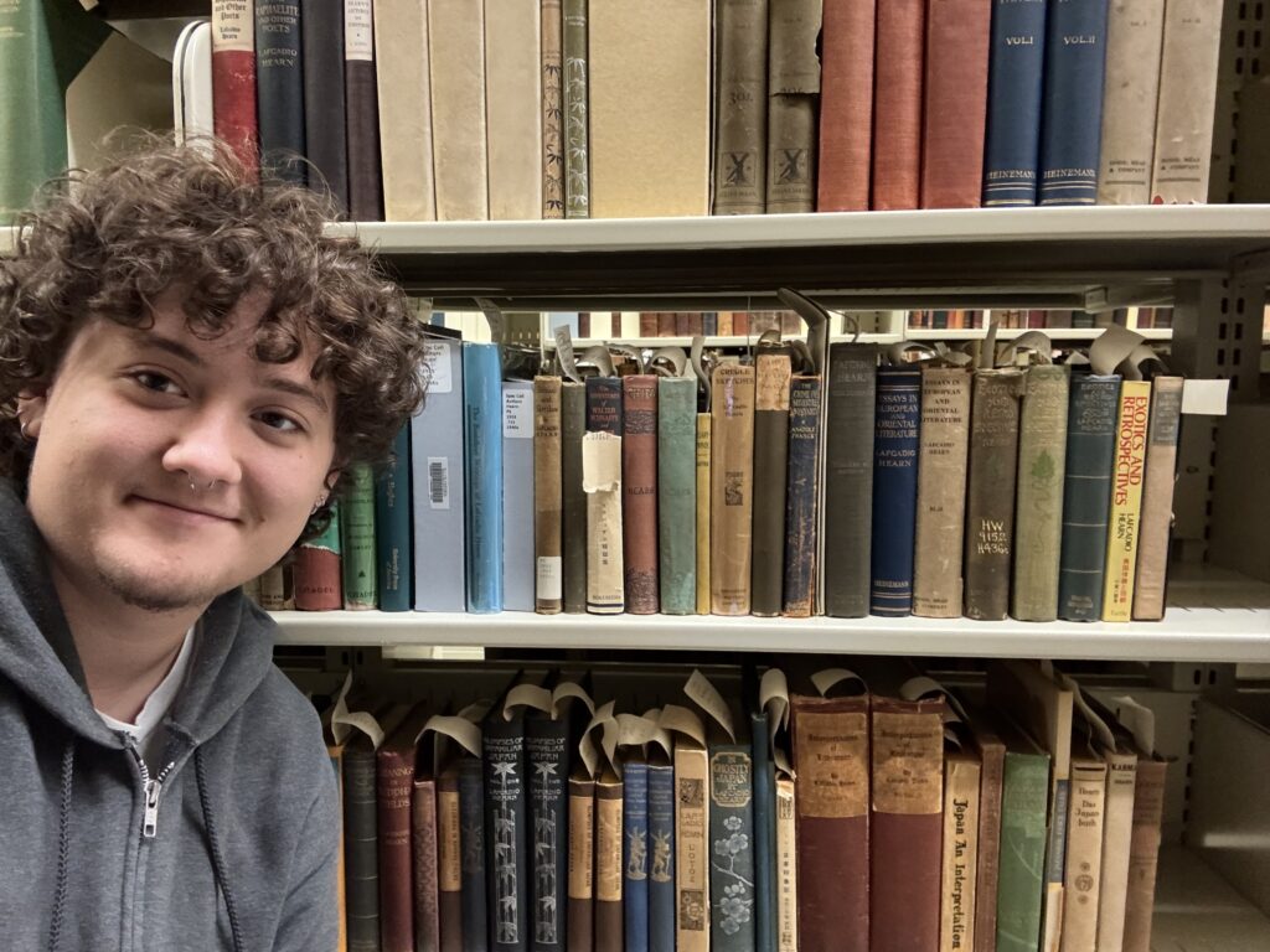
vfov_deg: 58.9
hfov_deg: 73.9
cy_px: 476
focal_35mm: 23
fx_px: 844
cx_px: 635
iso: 640
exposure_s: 1/30
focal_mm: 2.69
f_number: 1.9
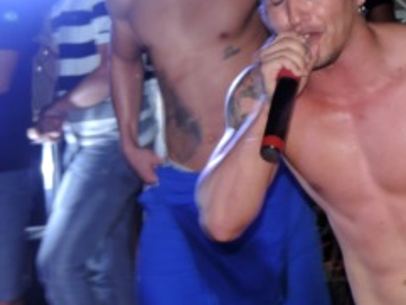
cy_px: 136
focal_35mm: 158
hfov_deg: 12.5
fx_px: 1854
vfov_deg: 9.4
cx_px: 283
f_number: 4
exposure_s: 1/60
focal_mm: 15.1
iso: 250
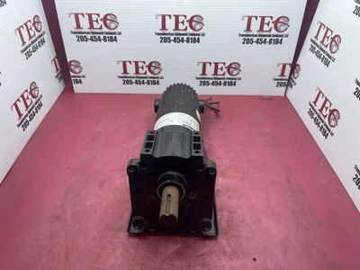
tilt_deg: -40.8
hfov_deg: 69.4
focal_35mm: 25
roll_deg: +0.1
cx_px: 180
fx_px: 260
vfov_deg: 54.9
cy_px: 135
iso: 32
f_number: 1.6
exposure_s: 1/575
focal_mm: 5.1
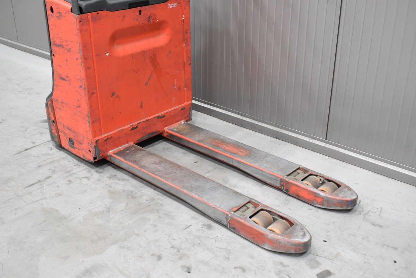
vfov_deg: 34.2
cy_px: 139
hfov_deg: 49.6
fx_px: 451
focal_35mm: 39
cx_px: 208
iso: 1600
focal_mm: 26
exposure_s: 1/30
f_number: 5
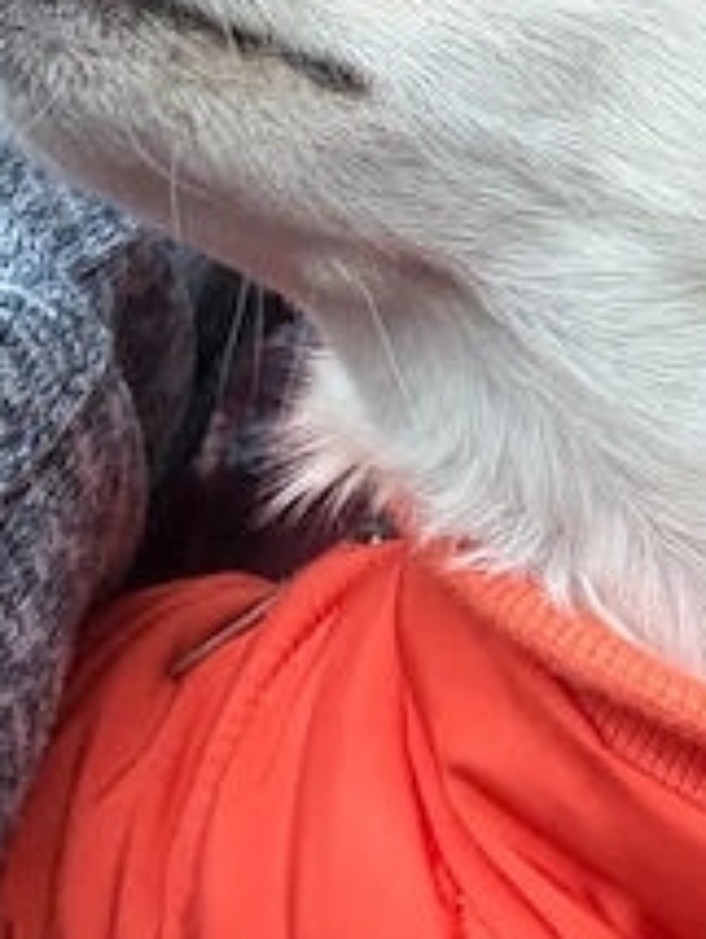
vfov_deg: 32.8
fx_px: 1520
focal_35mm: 56
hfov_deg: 25.6
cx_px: 583
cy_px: 114
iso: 80
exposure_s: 1/60
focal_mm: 2.69
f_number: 1.9
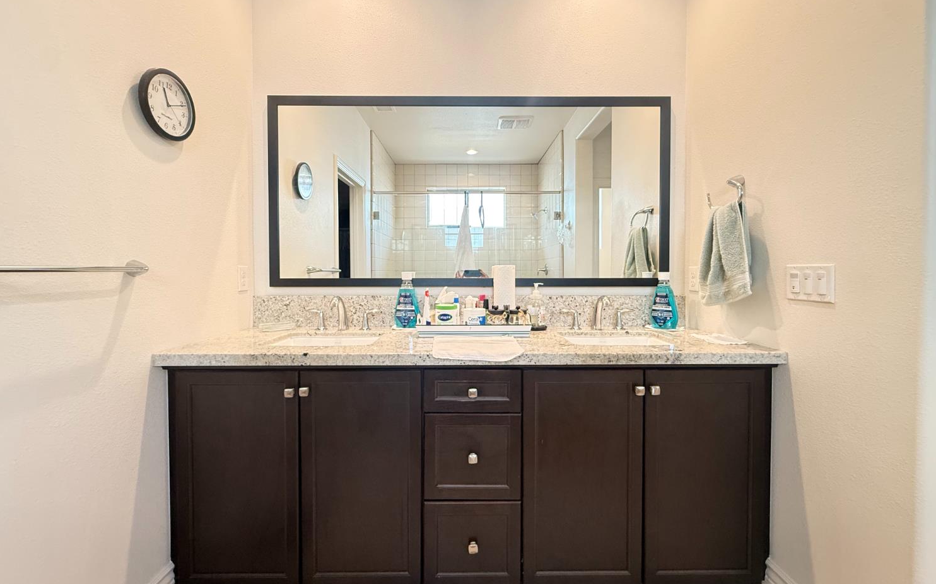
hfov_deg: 101.5
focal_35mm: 15
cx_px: 472
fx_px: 383
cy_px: 278
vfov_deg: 74.7
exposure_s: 1/60
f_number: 2.2
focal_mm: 2.22
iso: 400
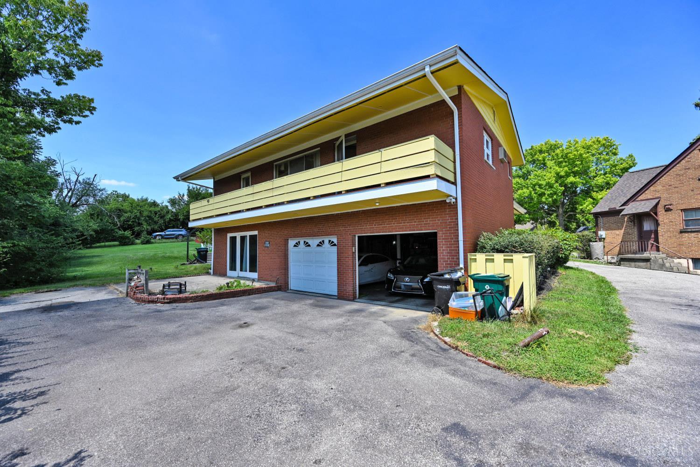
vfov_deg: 81.2
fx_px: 272
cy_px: 234
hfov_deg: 104.3
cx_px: 350
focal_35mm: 14
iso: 100
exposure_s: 1/320
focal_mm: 14
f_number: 6.3
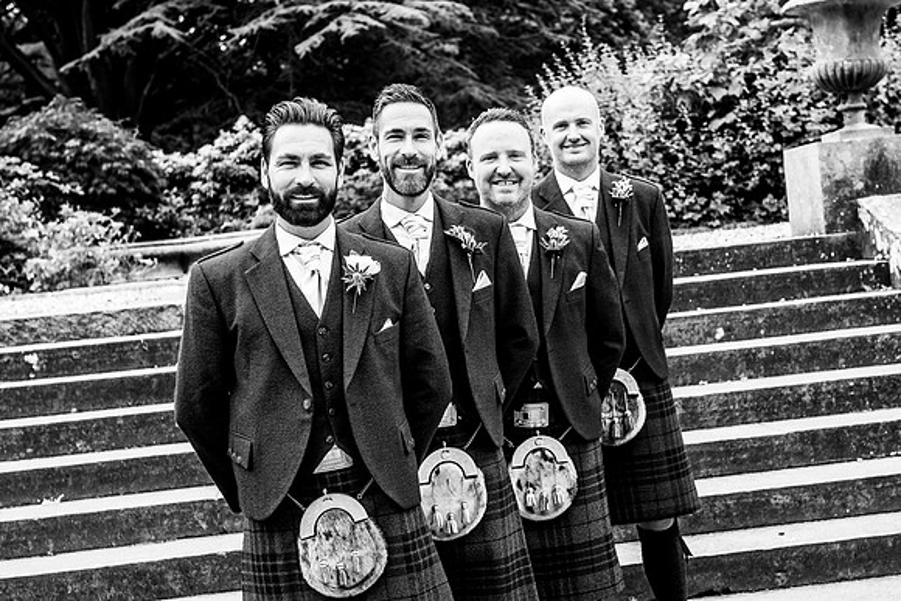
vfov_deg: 19.1
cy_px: 256
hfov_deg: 28.4
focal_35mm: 71
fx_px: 1783
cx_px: 471
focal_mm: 62
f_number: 5.6
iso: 320
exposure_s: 1/400
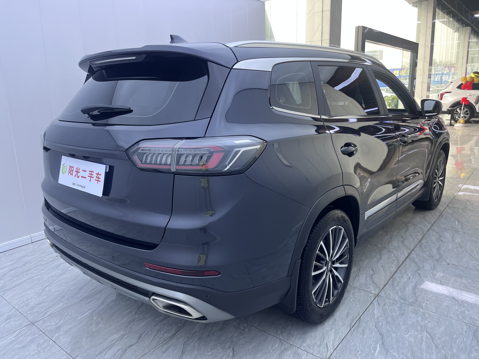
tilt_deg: -14.2
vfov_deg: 53.1
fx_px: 360
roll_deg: +1.4
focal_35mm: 26
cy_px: 180
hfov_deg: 67.3
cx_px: 240
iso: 80
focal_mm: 5.1
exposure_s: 1/100
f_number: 1.6
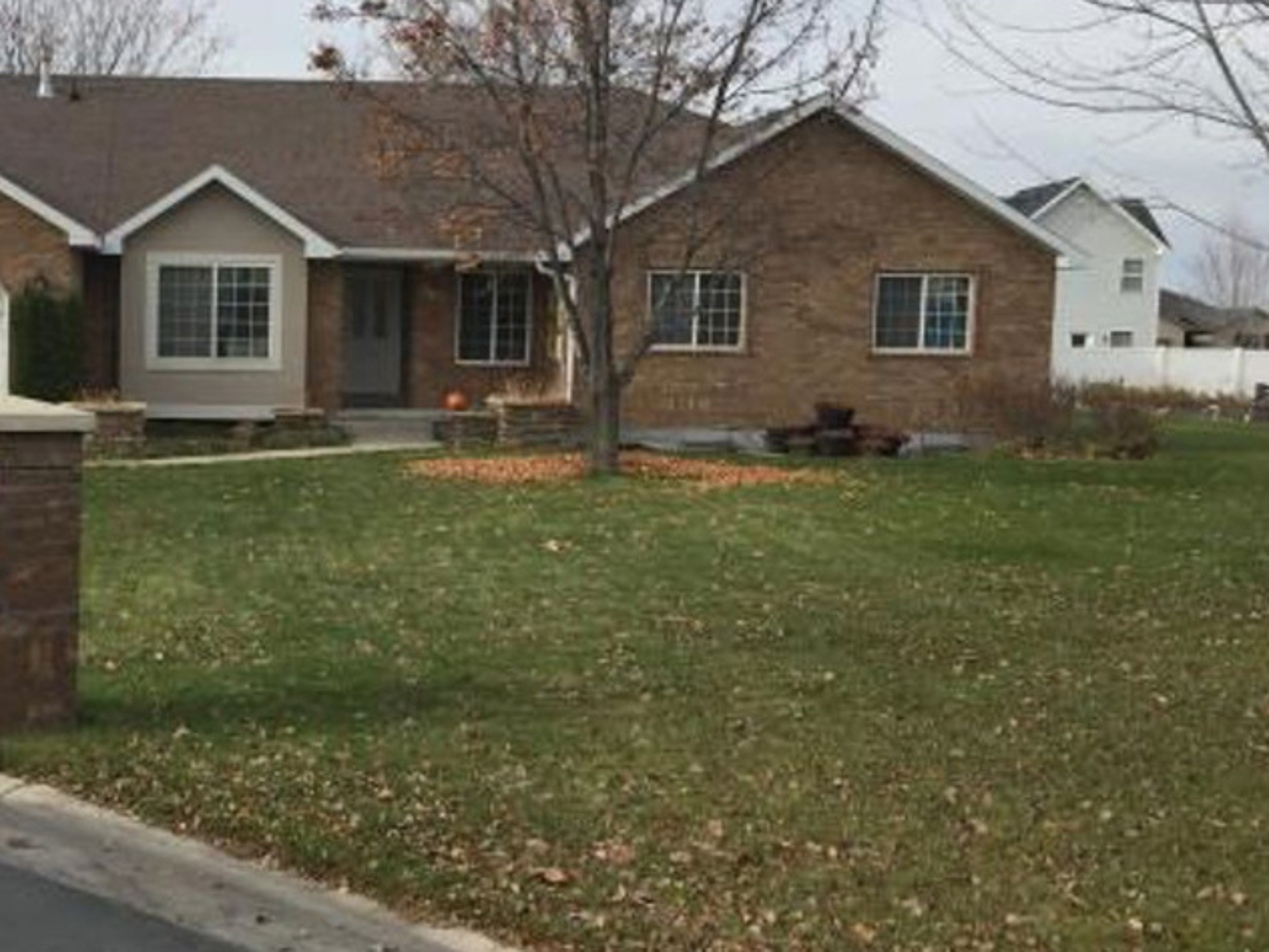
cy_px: 460
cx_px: 275
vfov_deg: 30.9
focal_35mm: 47
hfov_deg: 39.0
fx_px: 1723
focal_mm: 4.15
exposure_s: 1/1799
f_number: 2.2
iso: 32
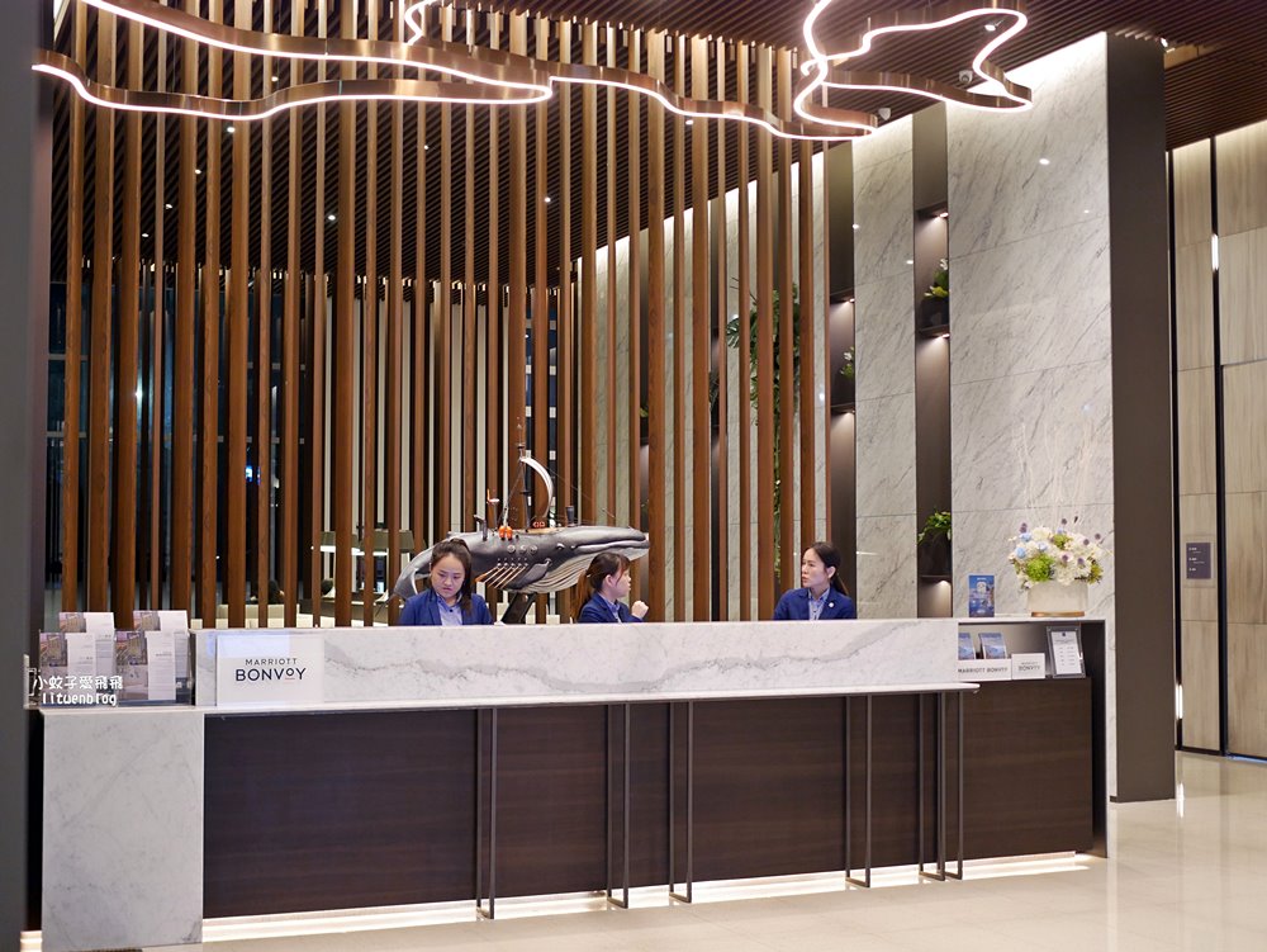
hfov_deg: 38.2
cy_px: 476
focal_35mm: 50
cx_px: 634
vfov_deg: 29.1
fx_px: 1831
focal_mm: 25
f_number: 1.8
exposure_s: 1/60
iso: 800
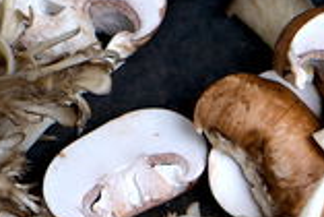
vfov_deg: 6.3
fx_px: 1937
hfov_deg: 9.3
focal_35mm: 215
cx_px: 471
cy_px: 376
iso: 125
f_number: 2.8
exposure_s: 1/56
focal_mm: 30
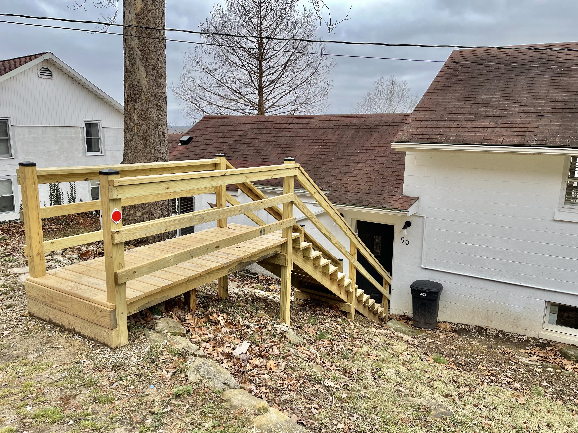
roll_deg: +0.3
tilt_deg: -11.8
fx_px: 434
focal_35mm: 26
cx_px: 289
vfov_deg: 53.1
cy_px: 216
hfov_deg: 67.3
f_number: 1.6
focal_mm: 5.1
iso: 32
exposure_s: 1/807
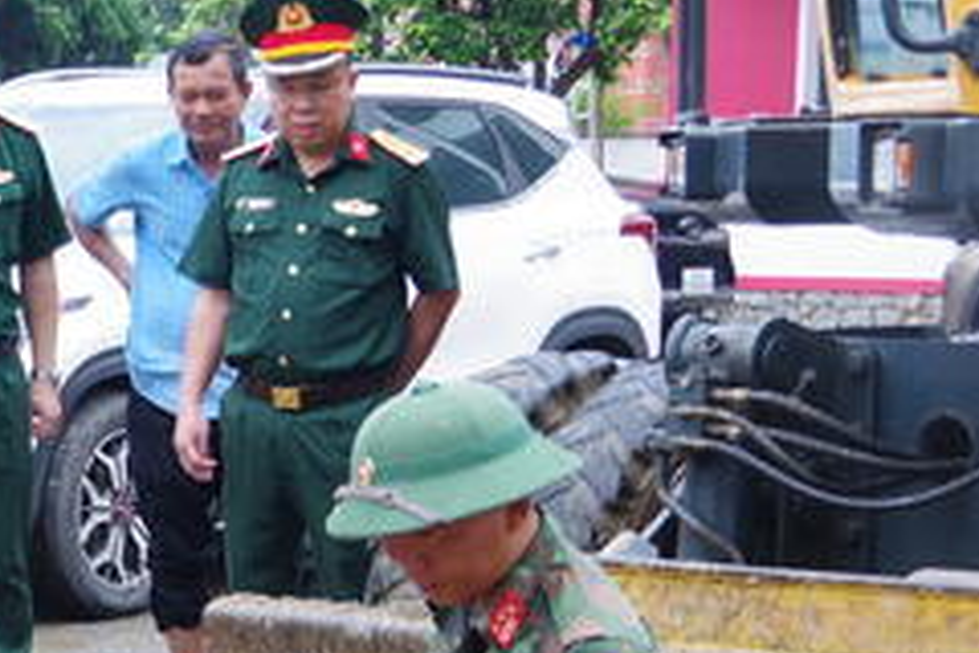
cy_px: 794
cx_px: -257
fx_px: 4052
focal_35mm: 149
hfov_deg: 13.3
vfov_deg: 9.1
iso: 200
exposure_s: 1/100
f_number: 5.6
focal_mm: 28
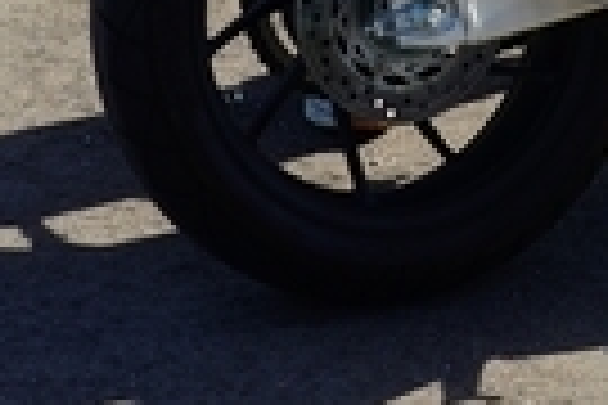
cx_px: 459
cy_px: -740
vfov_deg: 6.7
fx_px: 3192
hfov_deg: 10.9
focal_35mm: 189
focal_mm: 32
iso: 100
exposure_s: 1/100
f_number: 6.3
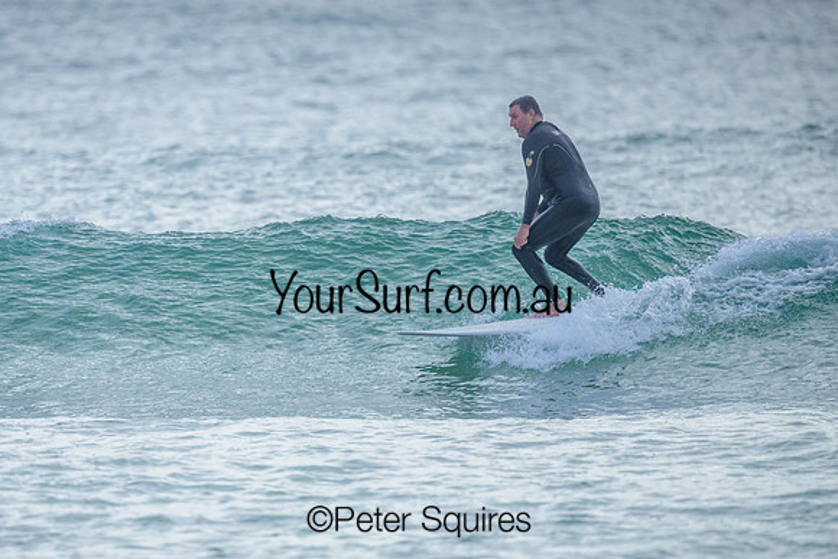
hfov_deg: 1.9
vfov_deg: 1.3
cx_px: 266
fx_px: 25611
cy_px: 355
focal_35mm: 1100
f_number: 6.3
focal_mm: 800
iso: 560
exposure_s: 1/2000
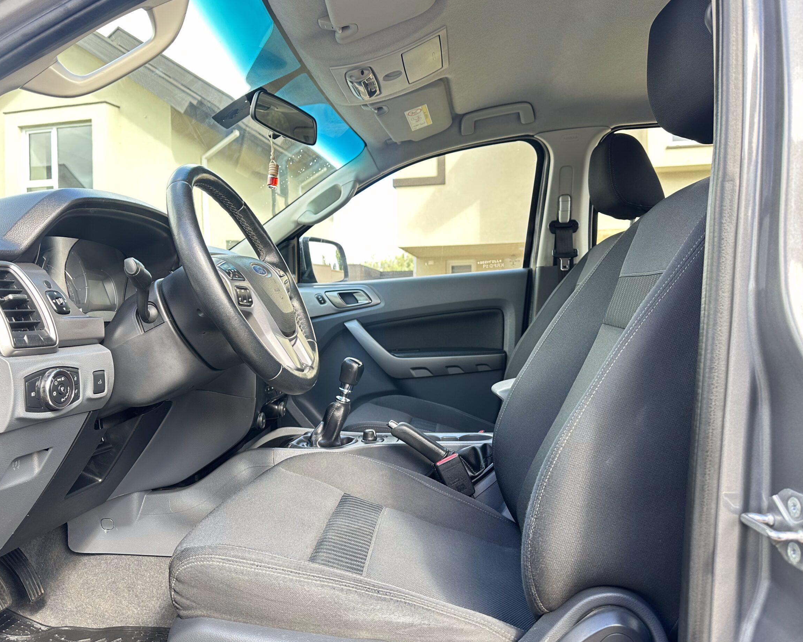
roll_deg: +0.1
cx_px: 382
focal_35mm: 26
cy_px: 323
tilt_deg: -0.7
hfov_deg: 66.0
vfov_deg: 54.9
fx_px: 618
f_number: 1.78
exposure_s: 1/161
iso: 100
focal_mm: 6.86
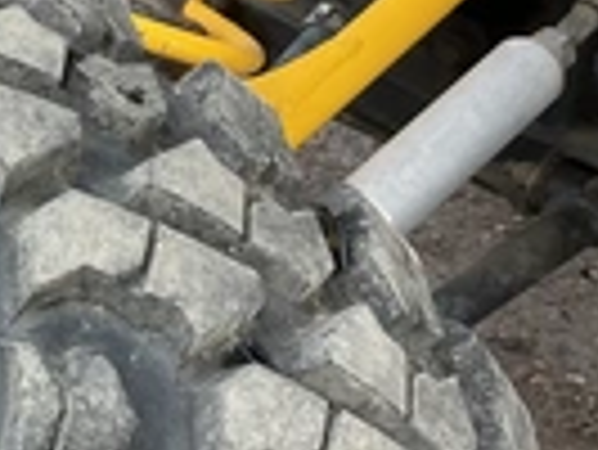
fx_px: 1504
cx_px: -67
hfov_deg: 21.3
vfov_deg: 17.0
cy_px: 266
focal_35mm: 87
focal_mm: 3
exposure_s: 1/122
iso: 25
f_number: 1.8
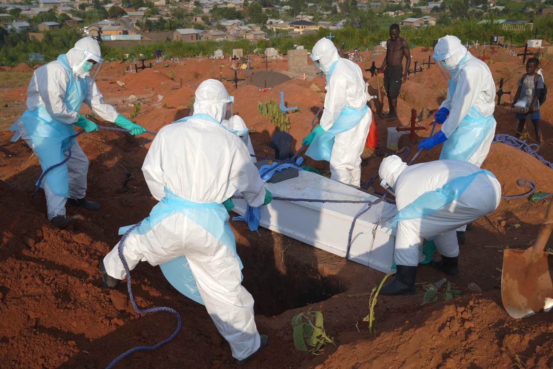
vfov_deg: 36.9
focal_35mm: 36
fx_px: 553
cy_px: 184
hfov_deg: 53.1
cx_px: 276
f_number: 7.1
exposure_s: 1/500
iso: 320
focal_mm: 36
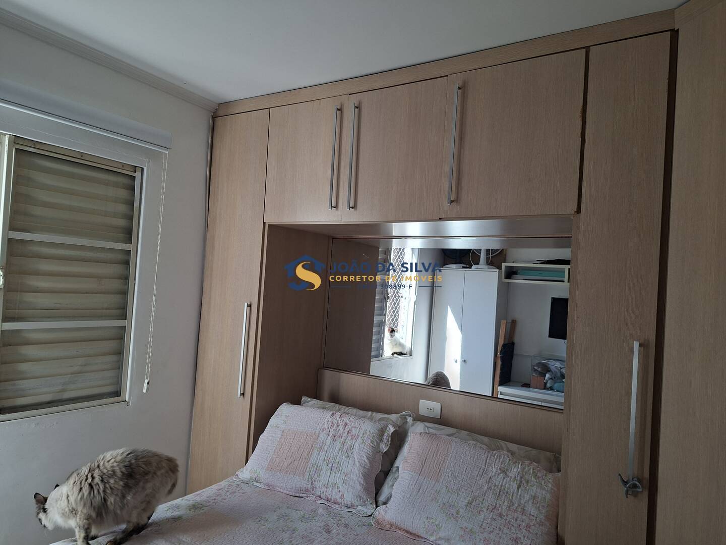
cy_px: 272
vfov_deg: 58.9
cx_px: 363
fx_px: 482
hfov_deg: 73.9
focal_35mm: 23
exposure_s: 1/120
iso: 50
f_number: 1.8
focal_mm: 5.54
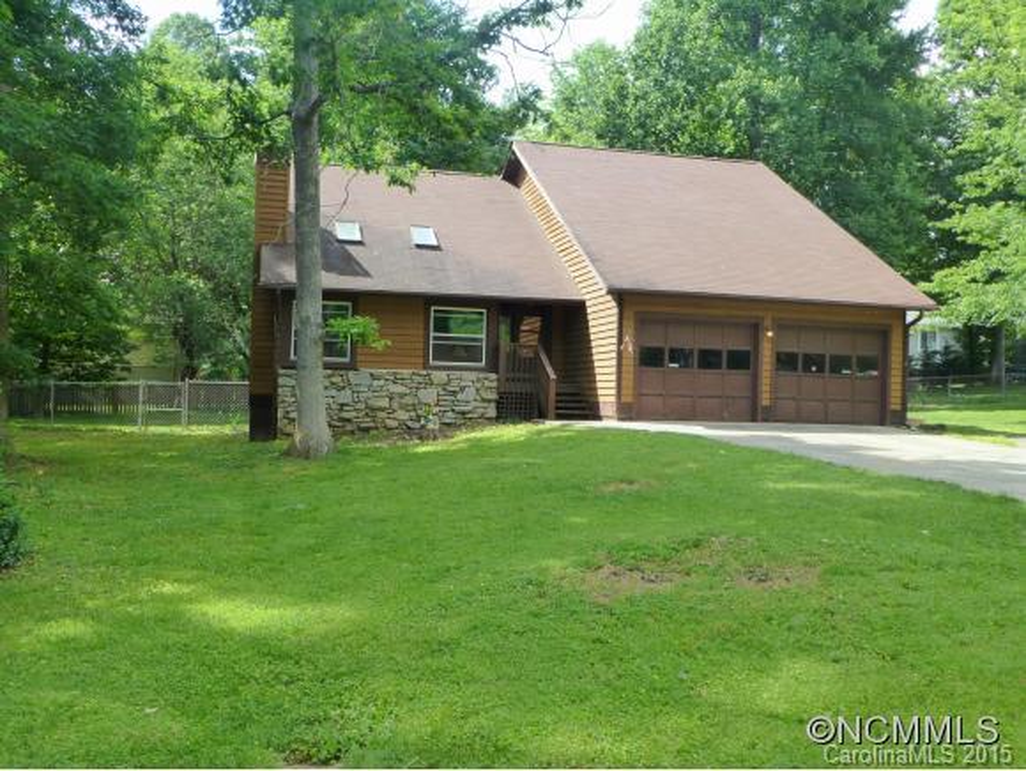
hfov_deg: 53.9
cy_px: 386
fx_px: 1009
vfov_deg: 41.8
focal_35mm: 34
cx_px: 513
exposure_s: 1/320
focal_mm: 6.1
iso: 200
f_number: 3.7
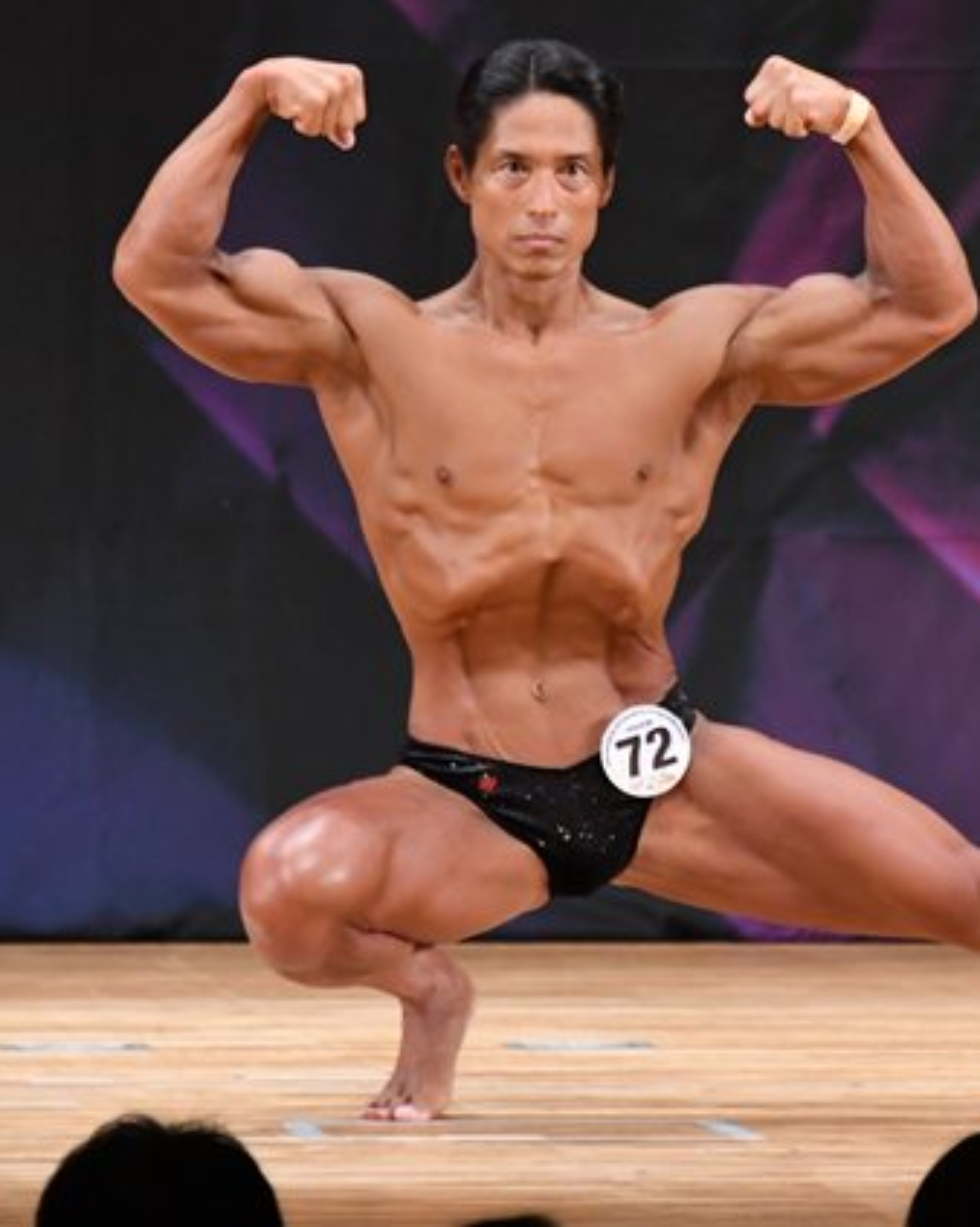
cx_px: 657
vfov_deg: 3.3
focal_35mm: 593
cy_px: 493
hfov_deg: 2.6
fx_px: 21515
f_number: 5.6
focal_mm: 230
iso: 3200
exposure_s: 1/400
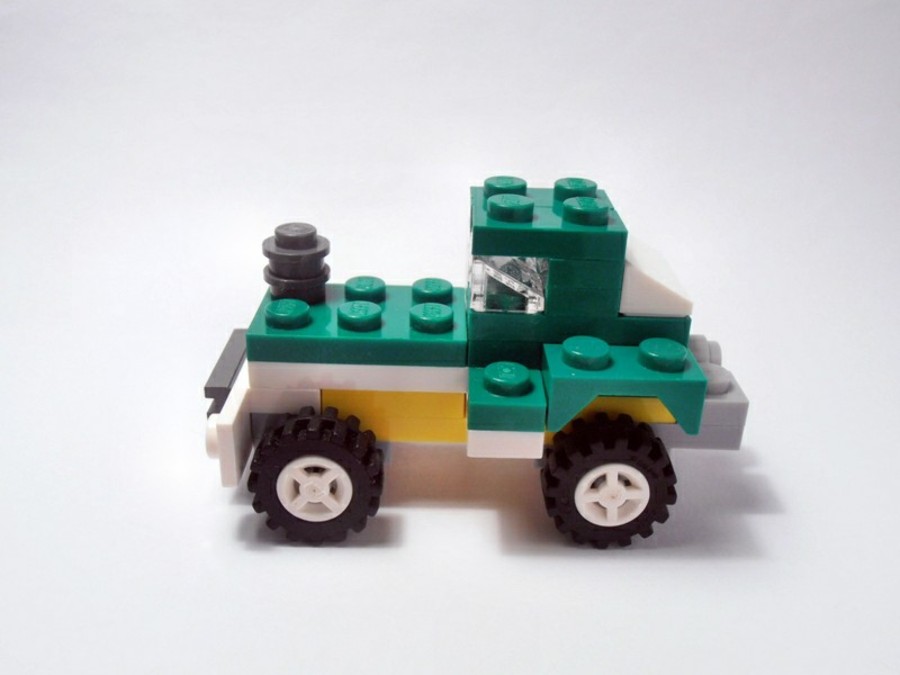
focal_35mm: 37
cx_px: 450
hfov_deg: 50.1
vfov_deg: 38.7
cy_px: 338
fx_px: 962
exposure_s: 1/60
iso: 80
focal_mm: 6.61
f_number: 3.9
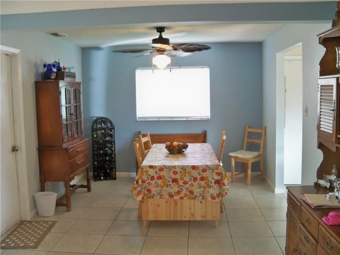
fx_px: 344
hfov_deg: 52.6
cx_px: 170
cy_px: 128
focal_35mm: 35
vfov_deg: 40.7
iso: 320
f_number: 3.5
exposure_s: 1/30
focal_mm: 6.2
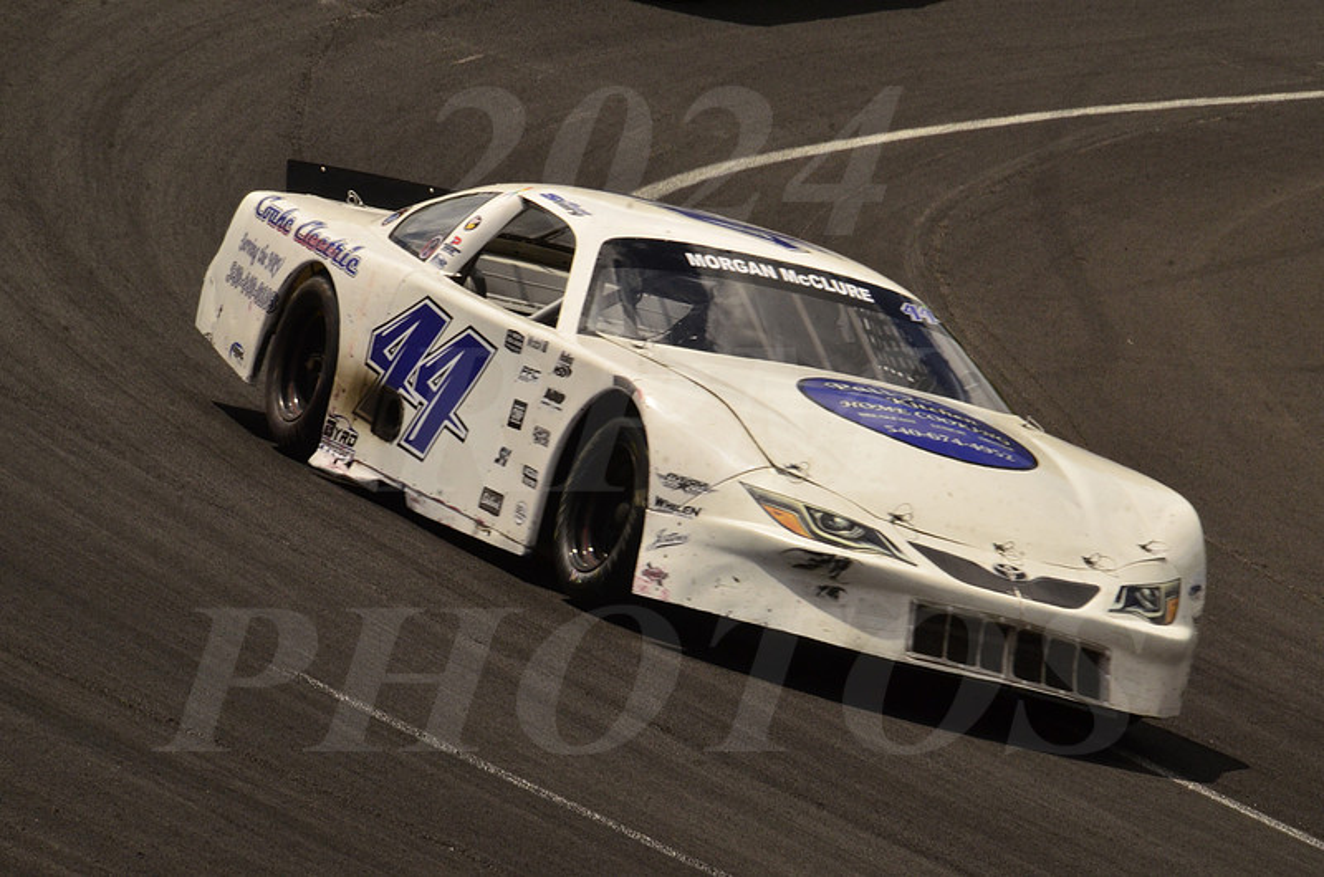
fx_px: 9360
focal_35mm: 255
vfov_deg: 5.4
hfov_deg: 8.1
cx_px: 662
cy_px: 438
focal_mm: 170
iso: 1000
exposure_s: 1/800
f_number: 25
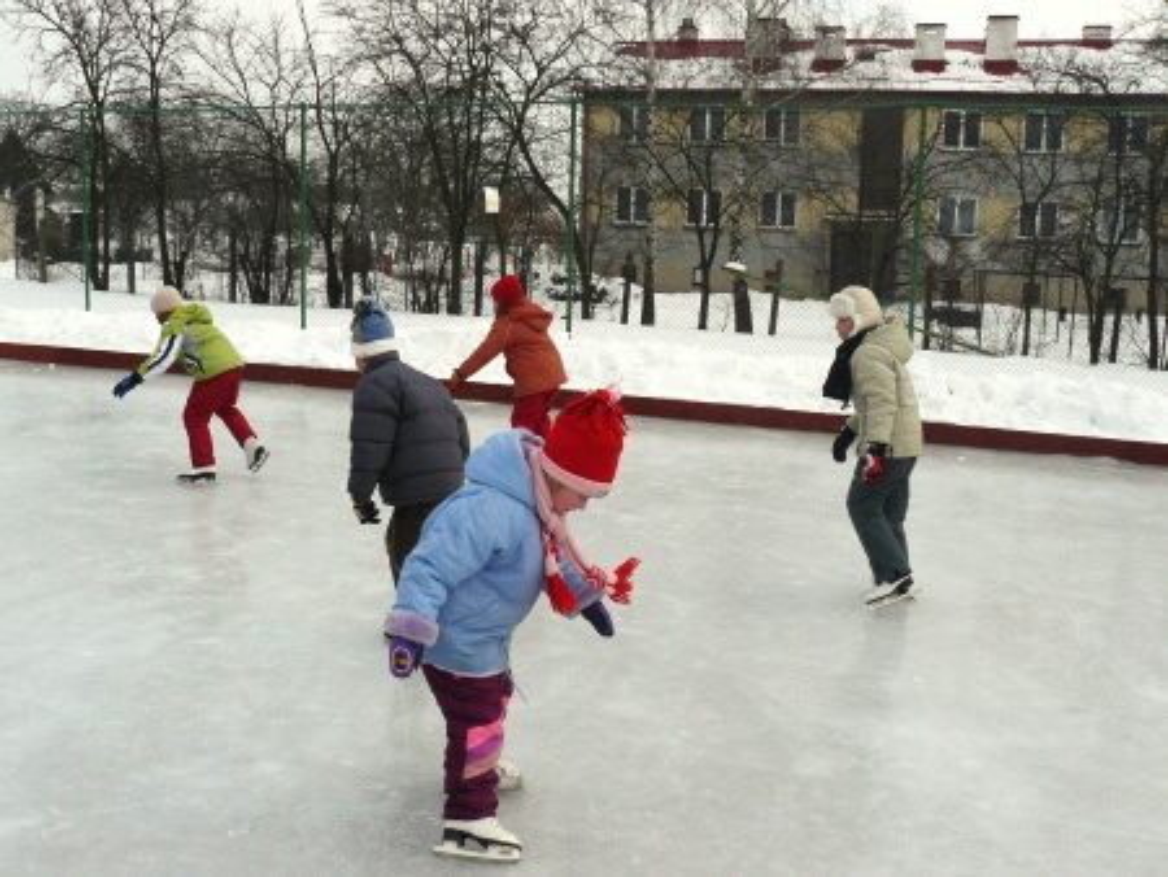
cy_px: 438
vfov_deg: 39.7
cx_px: 584
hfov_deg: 51.3
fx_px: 1215
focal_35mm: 36
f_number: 4
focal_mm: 6
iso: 100
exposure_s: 1/640
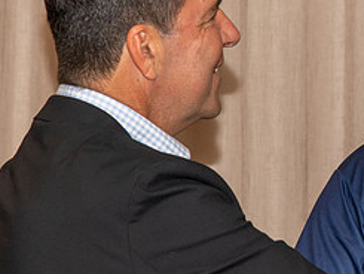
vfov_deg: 5.7
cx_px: 448
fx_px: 2767
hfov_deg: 7.5
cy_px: 81
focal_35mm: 263
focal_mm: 105
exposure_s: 1/60
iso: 800
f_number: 5.6
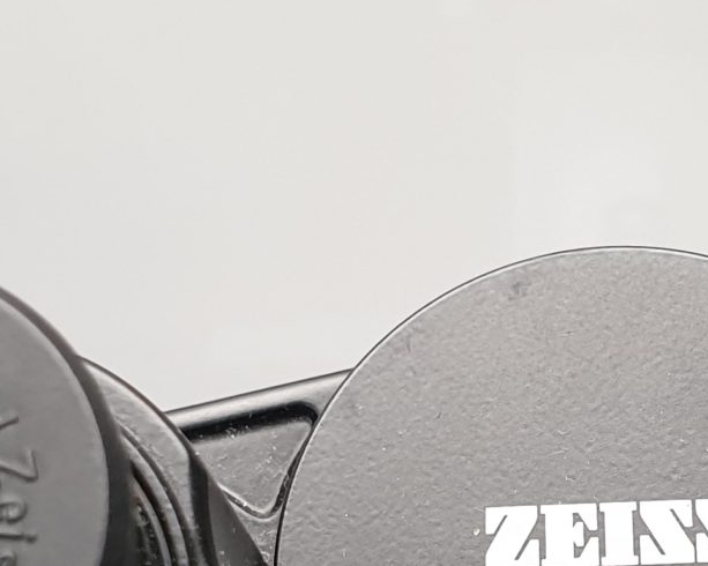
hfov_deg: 18.0
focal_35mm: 106
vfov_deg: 14.3
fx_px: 2220
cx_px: 564
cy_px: 588
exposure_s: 1/50
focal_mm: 4.3
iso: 125
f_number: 2.4
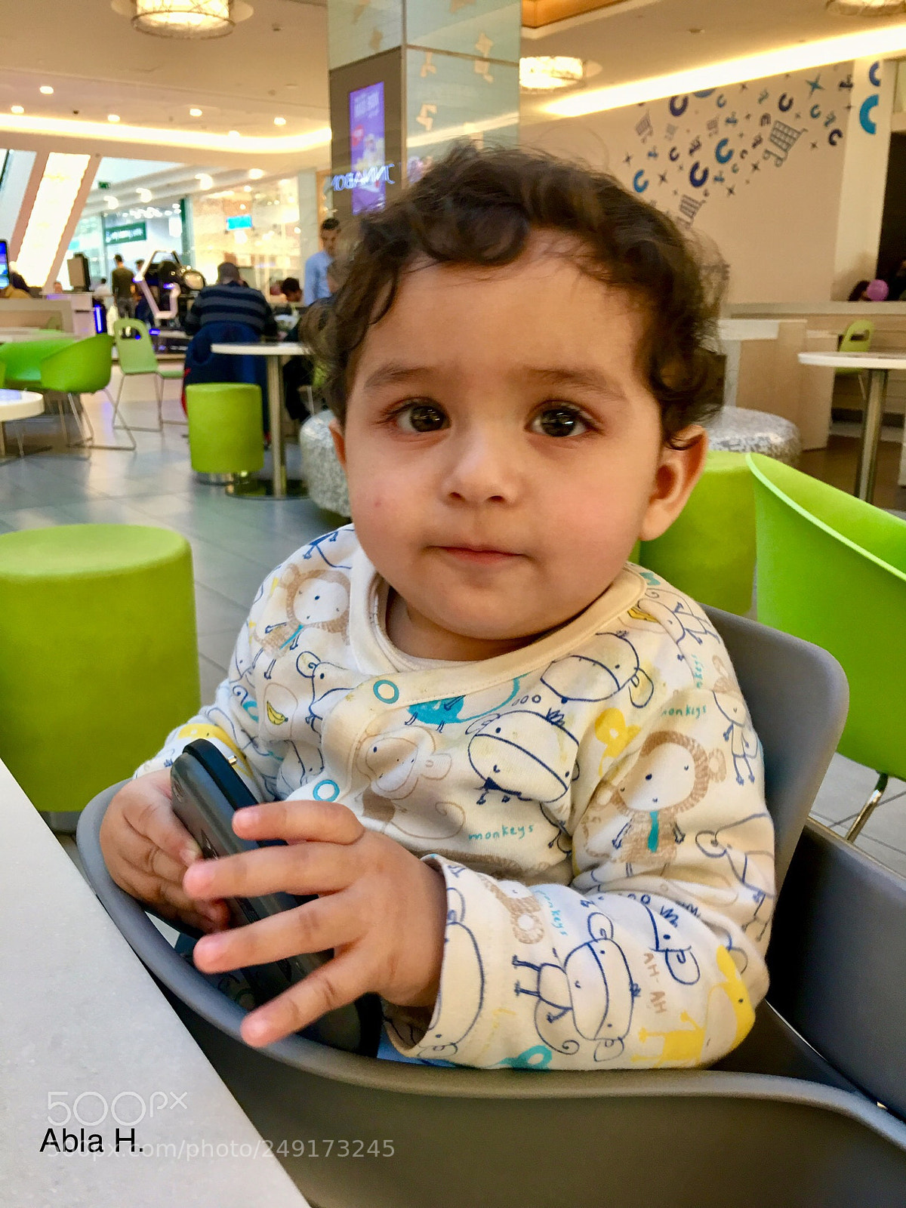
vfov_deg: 61.7
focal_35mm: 29
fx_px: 1012
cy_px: 604
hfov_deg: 48.2
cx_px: 453
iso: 50
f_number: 2.2
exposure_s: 1/17
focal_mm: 4.15
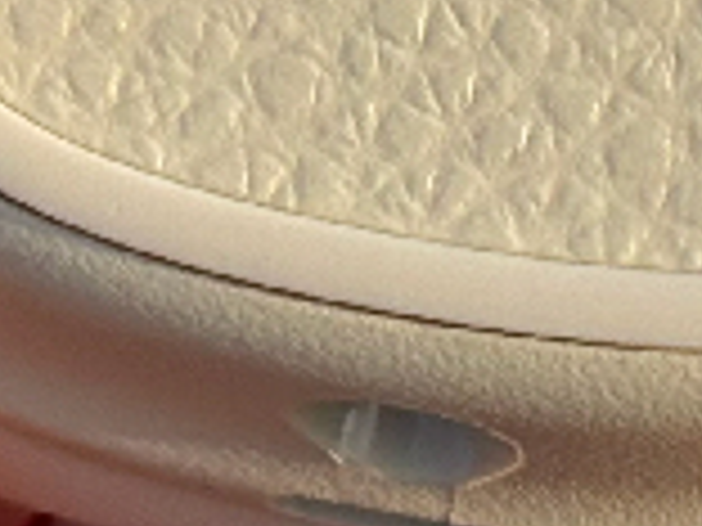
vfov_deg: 4.0
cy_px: -575
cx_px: 590
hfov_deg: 5.4
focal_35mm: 370
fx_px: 7503
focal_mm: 6.76
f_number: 1.78
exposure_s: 1/3226
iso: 80
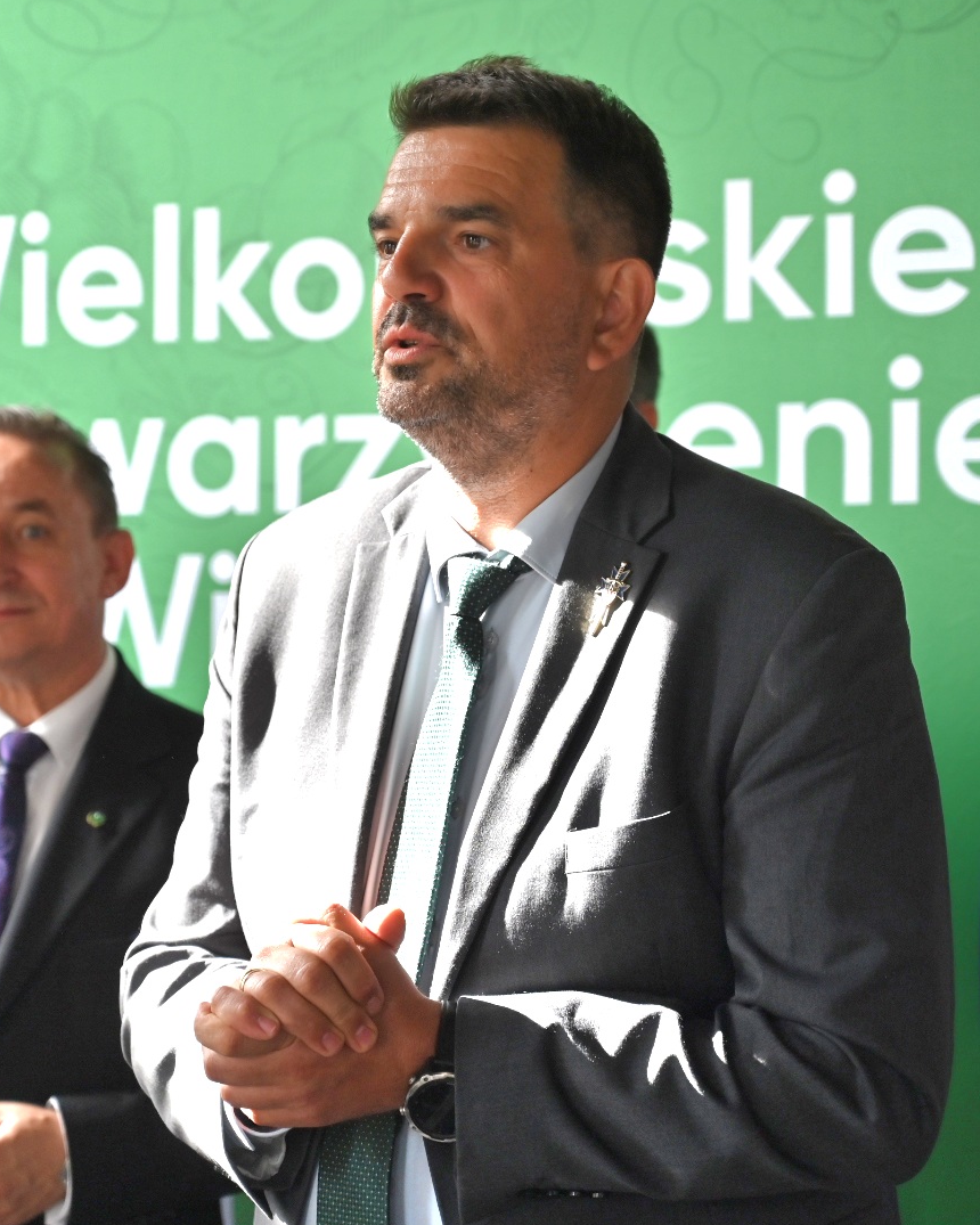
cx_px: 409
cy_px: 612
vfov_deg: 19.4
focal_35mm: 99
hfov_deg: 15.5
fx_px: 3589
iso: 400
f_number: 4
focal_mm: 70
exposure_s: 1/200
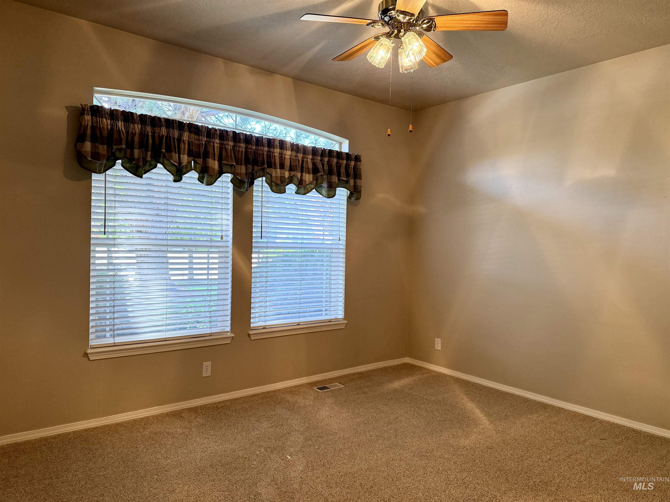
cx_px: 335
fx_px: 465
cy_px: 251
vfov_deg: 56.8
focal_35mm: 24
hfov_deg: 71.6
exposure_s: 1/186
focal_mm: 6.76
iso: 200
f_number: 1.78
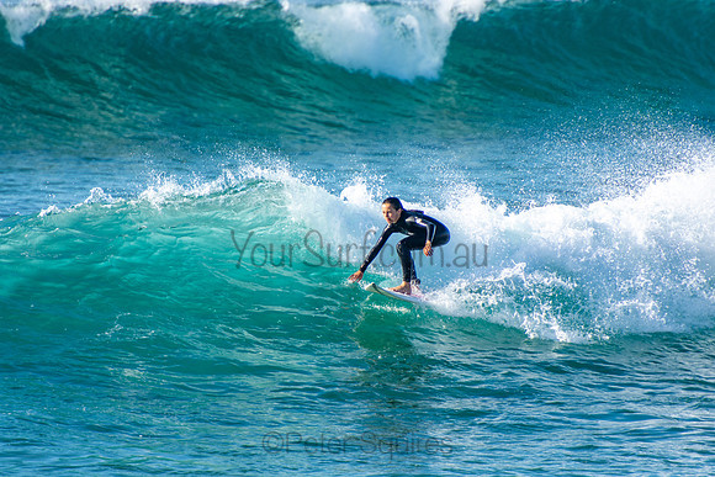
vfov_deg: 2.3
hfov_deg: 3.4
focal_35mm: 600
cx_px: 358
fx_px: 11919
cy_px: 238
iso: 125
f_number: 5.6
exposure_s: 1/400
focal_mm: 400
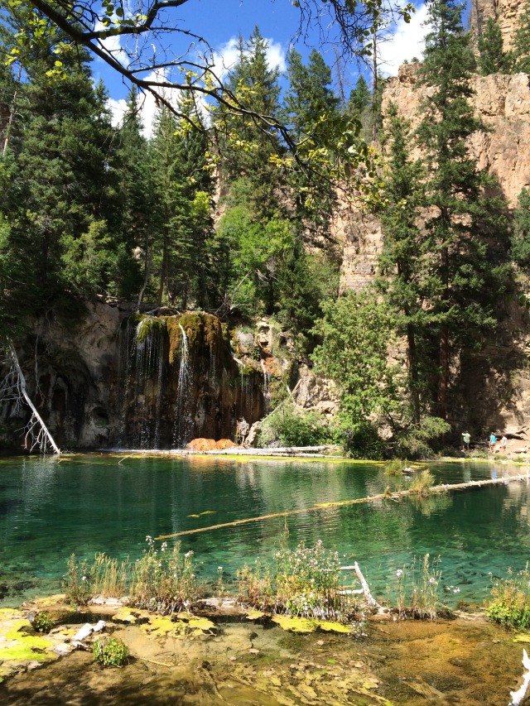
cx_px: 265
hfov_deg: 48.2
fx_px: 592
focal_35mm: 29
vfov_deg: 61.7
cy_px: 353
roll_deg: -0.6
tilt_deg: +6.6
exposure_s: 1/838
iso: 32
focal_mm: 4.15
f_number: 2.2
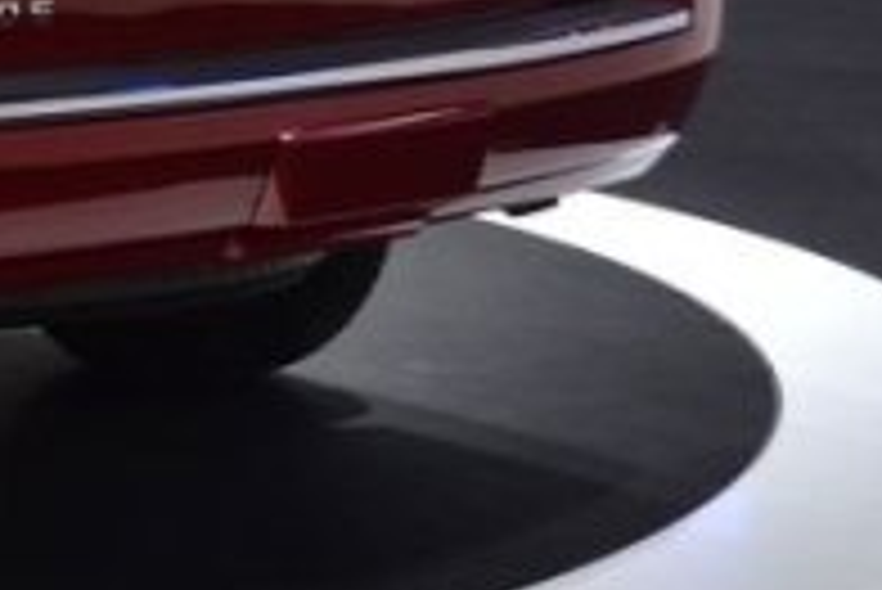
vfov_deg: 9.3
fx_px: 3604
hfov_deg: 13.2
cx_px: -450
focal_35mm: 147
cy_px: -47
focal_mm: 24
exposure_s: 1/60
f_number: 4
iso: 450
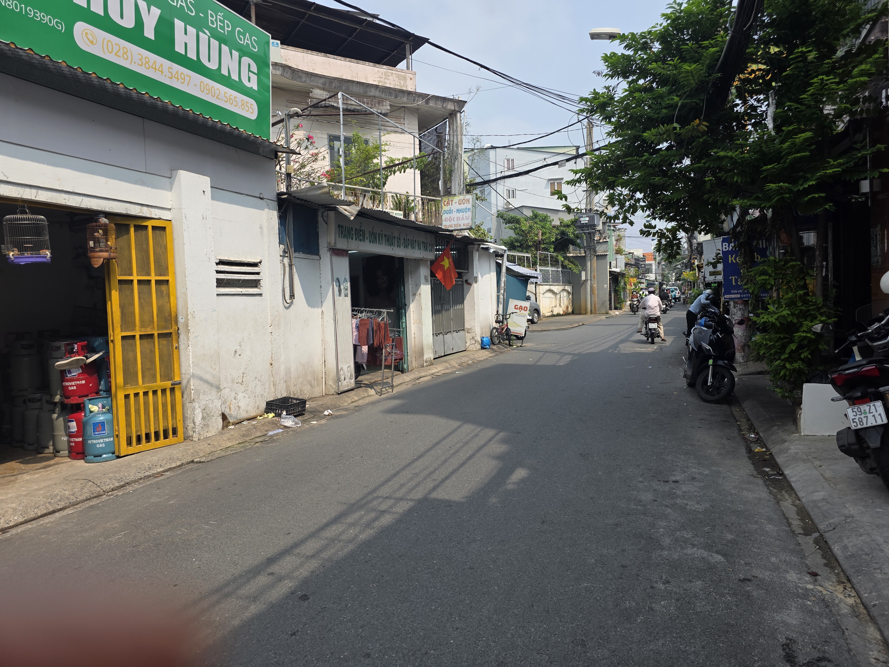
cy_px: 334
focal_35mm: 23
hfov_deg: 73.9
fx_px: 591
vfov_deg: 58.9
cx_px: 444
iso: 80
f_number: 1.7
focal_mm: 6.3
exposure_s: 1/4766
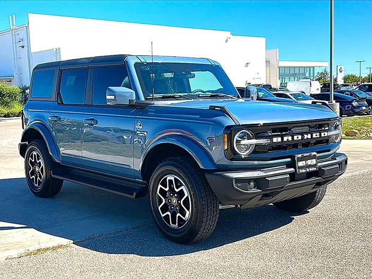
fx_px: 398
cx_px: 186
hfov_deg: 50.1
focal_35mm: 37
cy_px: 140
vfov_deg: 38.7
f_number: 1.78
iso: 80
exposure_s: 1/3378
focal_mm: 6.86
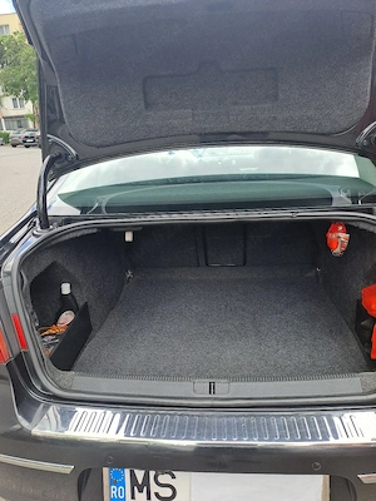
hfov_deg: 54.9
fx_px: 362
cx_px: 188
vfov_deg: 69.4
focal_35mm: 25
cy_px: 250
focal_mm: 4.65
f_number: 1.8
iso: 32
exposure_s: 1/208
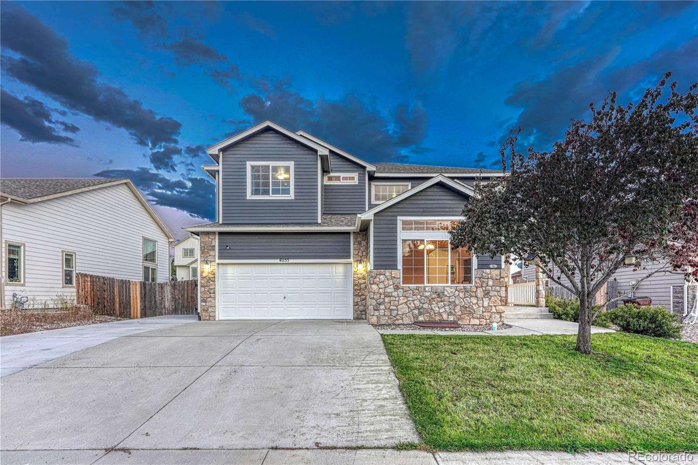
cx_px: 349
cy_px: 232
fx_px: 271
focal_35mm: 14
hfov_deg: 104.3
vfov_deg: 81.2
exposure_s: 1/25
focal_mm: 14
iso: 400
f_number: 8
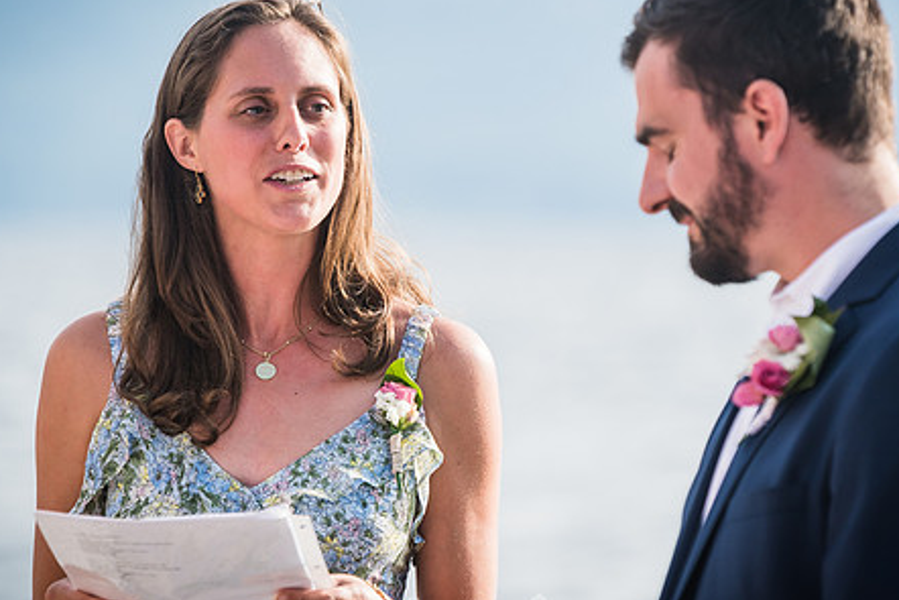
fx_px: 9842
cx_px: 494
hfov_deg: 5.2
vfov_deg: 3.5
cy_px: 272
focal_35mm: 394
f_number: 4
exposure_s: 1/800
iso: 200
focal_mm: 200
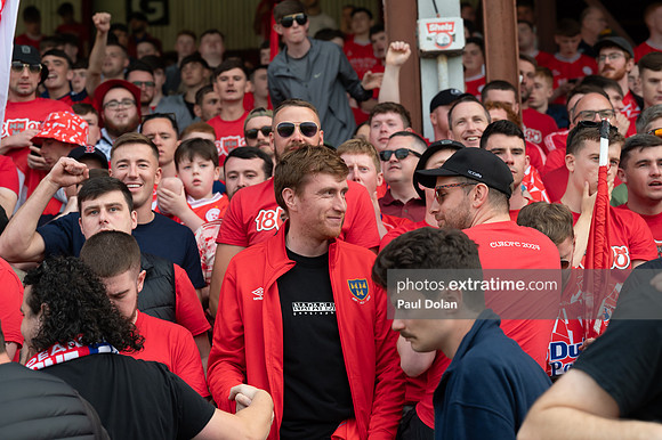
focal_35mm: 88
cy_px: 220
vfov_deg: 15.5
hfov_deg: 23.1
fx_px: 1617
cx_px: 331
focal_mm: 88
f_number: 5
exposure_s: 1/500
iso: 800
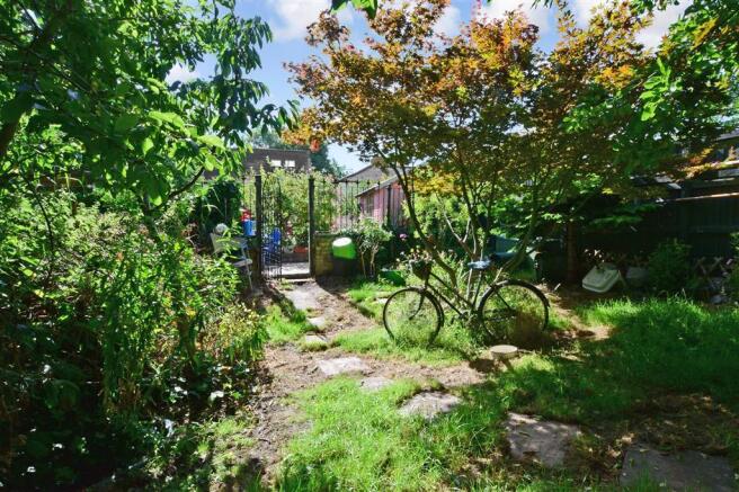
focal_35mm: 18
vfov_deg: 67.4
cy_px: 246
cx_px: 370
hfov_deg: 90.0
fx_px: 369
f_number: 16
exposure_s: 1/125
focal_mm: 12
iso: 400
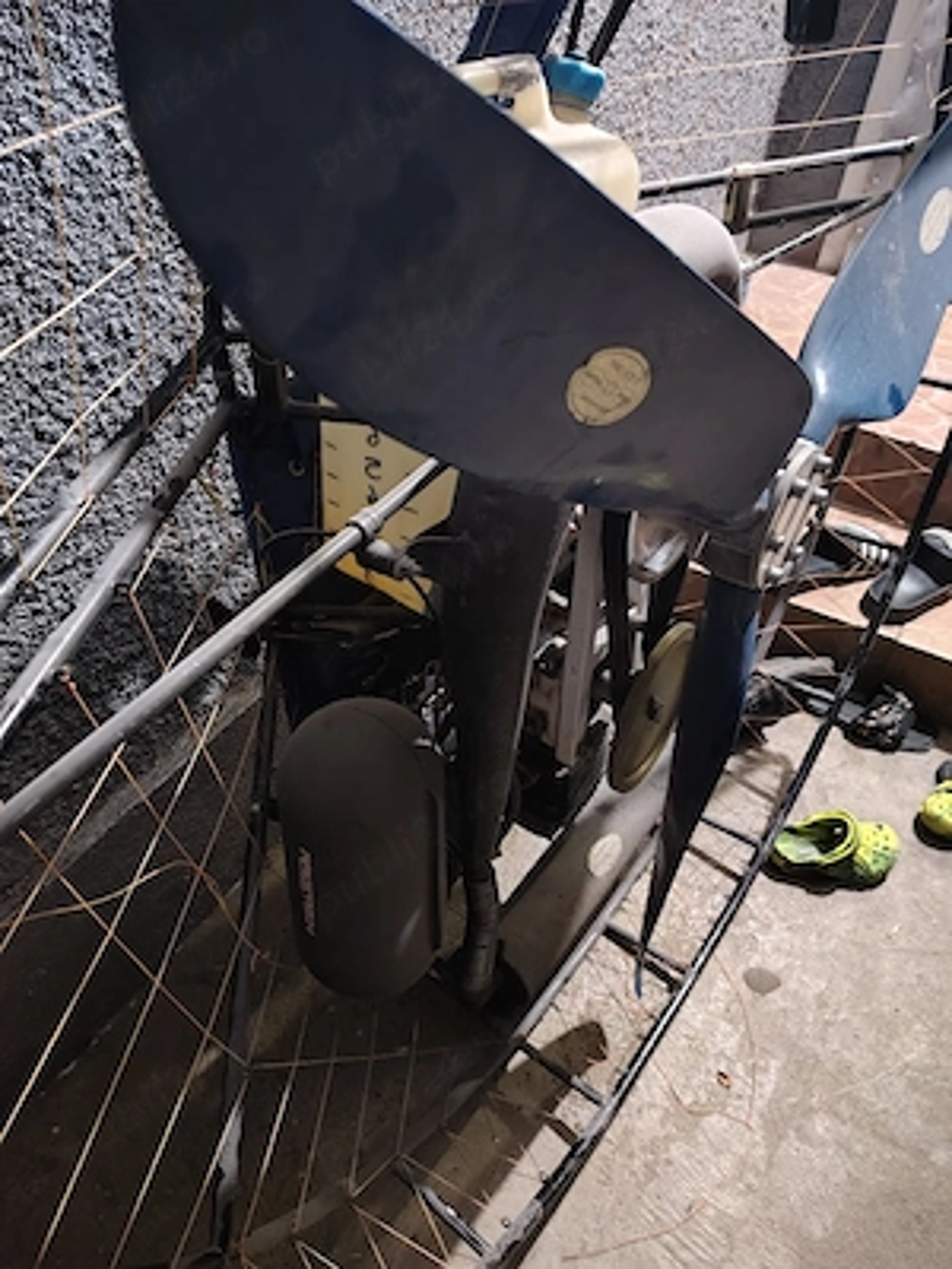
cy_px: 634
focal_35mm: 24
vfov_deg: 71.6
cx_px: 476
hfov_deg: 56.8
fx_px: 880
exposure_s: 1/12.5
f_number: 1.8
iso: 3206
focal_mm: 5.56
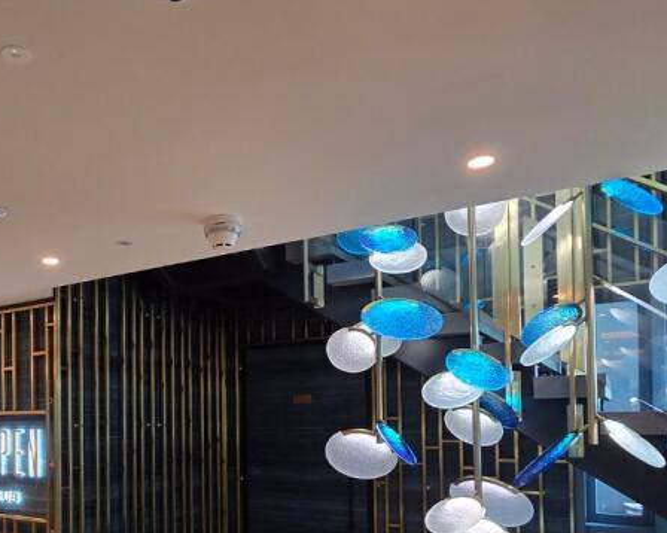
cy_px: 415
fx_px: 572
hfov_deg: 57.5
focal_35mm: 29
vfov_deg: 47.6
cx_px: 168
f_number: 2.2
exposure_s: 1/101
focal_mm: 2.2
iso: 250
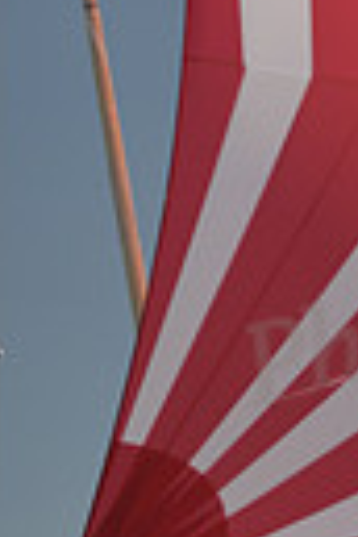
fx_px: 6816
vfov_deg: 4.5
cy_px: 142
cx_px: 31
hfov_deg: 3.0
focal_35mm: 457
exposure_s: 1/1250
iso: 200
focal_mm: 102
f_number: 4.5
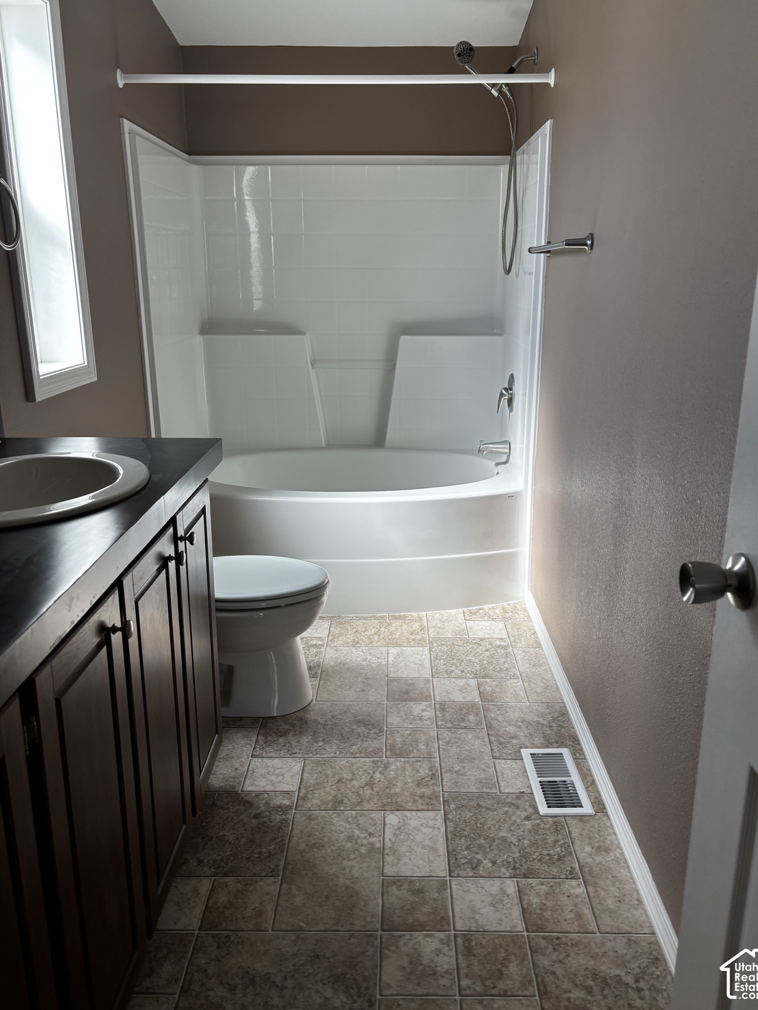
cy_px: 490
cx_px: 390
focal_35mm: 27
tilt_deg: -15.7
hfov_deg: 51.3
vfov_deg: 65.3
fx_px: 788
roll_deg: -2.2
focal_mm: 5.96
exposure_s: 1/121
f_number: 1.6
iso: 50
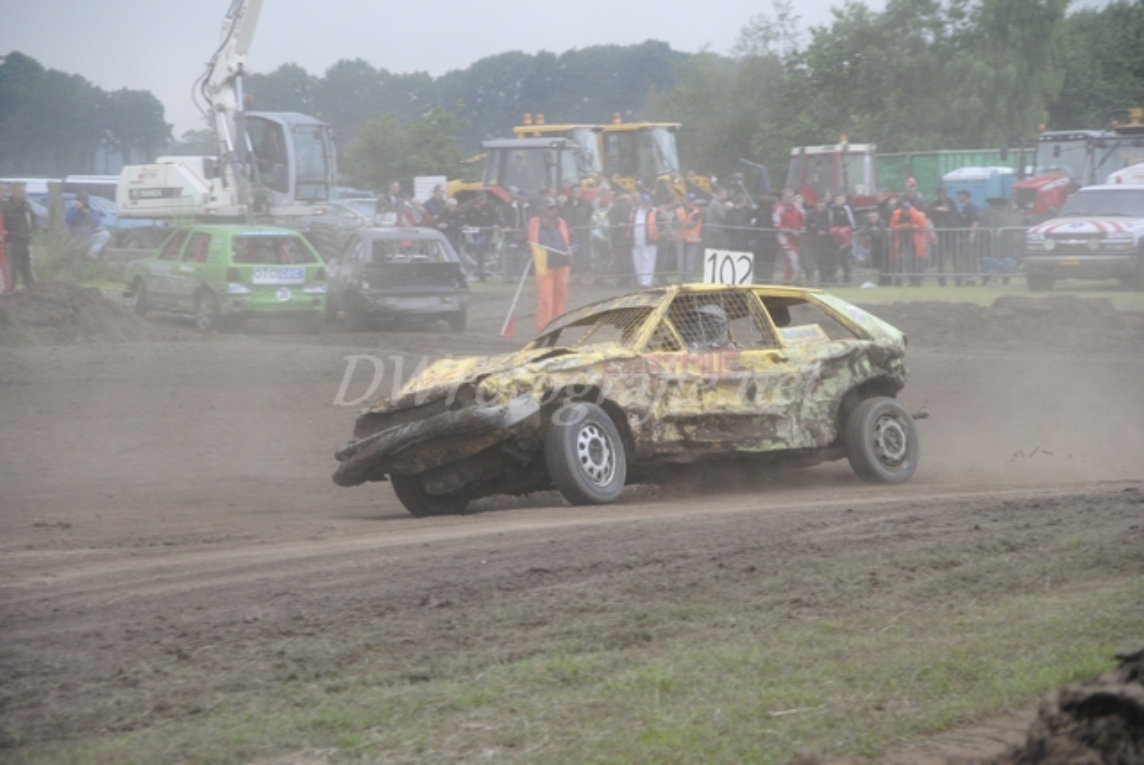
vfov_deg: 8.3
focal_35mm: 165
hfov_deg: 12.4
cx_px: 572
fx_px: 5248
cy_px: 382
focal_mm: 110
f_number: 5.3
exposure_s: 1/500
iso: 560
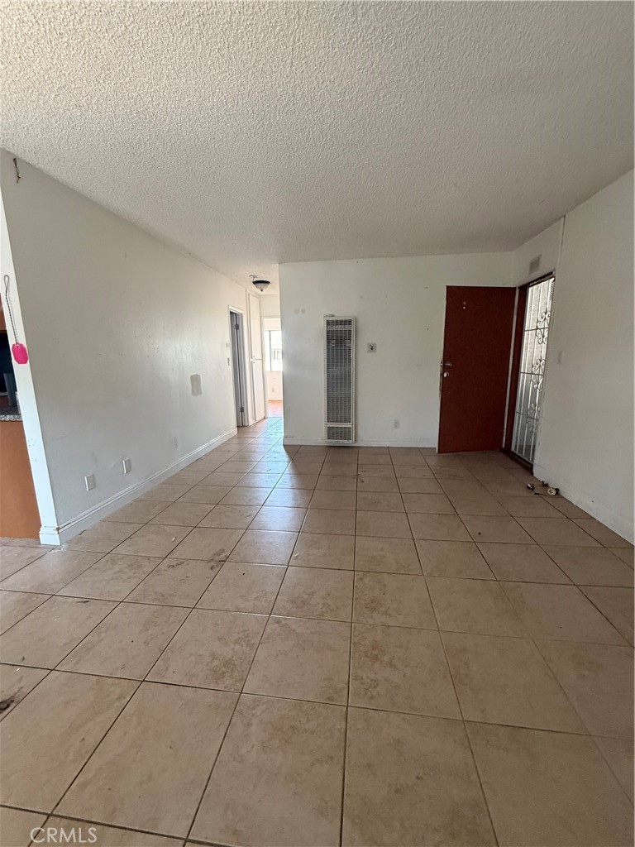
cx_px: 318
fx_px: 342
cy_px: 424
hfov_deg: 85.7
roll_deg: -1.2
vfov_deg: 102.1
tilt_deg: -9.0
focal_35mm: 14
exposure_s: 1/60
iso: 400
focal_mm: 2.22
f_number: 2.2
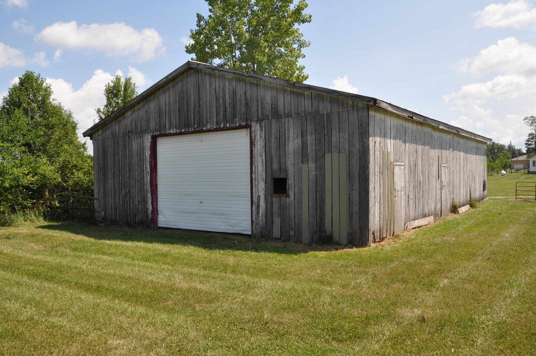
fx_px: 446
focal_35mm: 30
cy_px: 178
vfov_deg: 43.5
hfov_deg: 62.0
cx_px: 268
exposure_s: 1/200
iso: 200
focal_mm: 20
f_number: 11
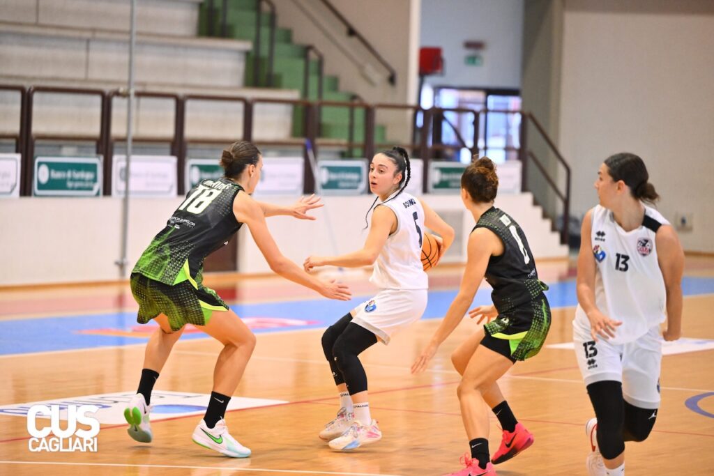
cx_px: 357
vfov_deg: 8.9
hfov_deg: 13.2
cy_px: 238
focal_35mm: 155
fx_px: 3074
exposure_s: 1/800
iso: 4000
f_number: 2.8
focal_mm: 155
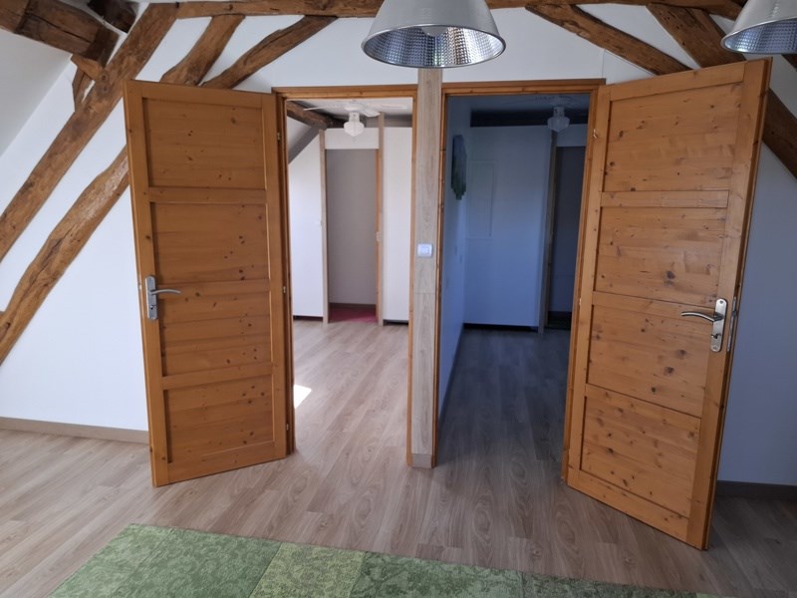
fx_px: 530
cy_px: 299
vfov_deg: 58.9
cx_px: 398
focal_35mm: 23
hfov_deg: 73.9
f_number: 1.8
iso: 160
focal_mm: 5.54
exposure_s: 1/120
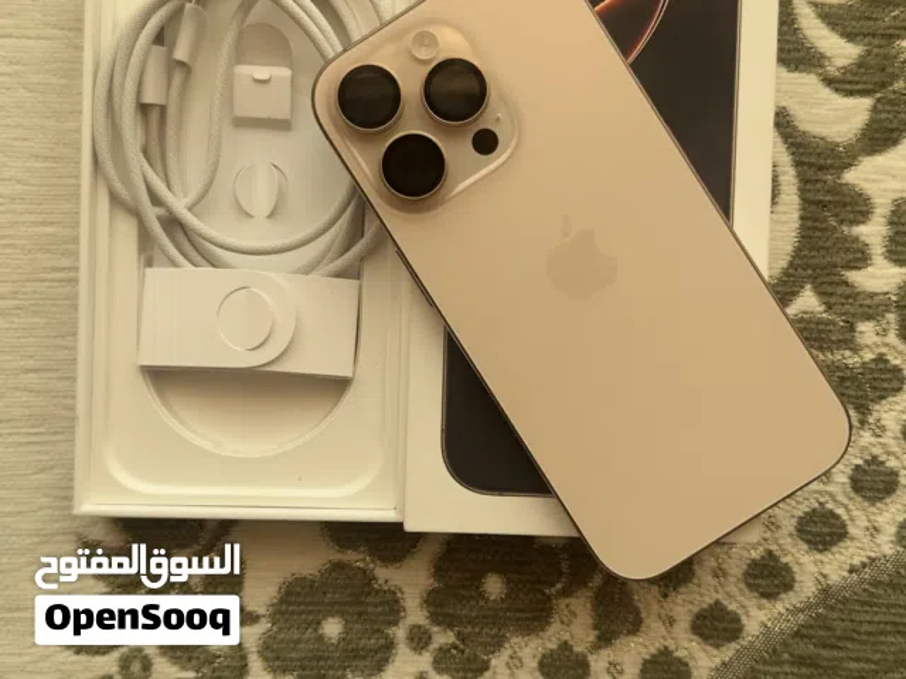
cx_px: 453
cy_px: 340
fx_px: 628
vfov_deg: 56.8
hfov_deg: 71.6
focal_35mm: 24
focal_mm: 6.86
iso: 64
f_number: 1.78
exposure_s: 1/146
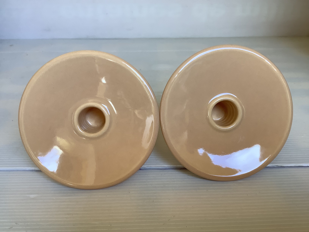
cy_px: 116
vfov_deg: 45.4
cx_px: 154
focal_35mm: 31
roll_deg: +1.5
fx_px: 277
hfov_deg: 58.4
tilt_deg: -28.9
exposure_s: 1/50
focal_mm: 3.3
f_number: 2.4
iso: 50
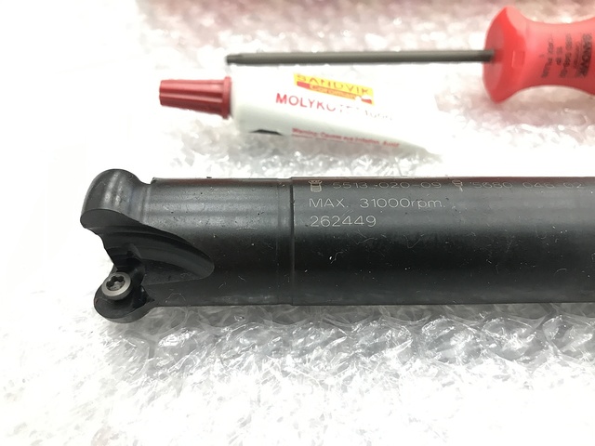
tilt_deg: -47.1
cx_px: 298
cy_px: 223
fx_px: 481
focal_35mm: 28
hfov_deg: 63.4
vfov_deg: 49.7
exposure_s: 1/17
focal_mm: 3.99
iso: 40
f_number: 1.8
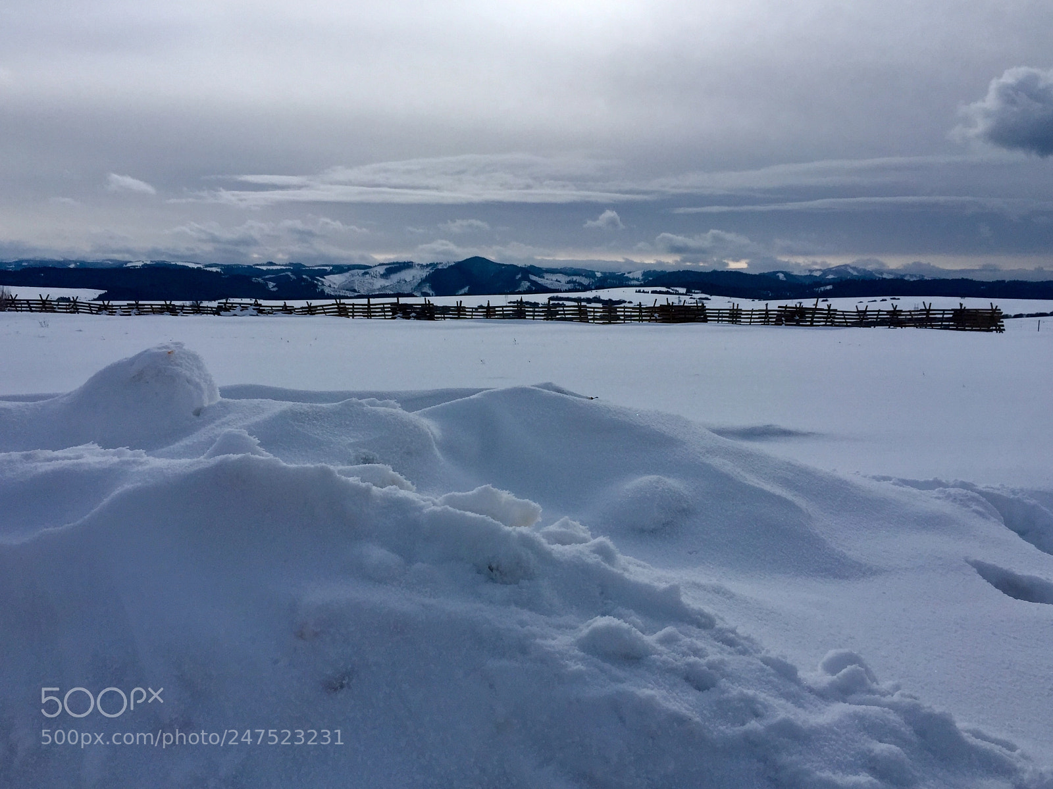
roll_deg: -2.1
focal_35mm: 29
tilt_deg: -4.1
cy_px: 394
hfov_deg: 61.7
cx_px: 526
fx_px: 882
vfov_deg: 48.2
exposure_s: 1/5650
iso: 32
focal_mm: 4.15
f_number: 2.2
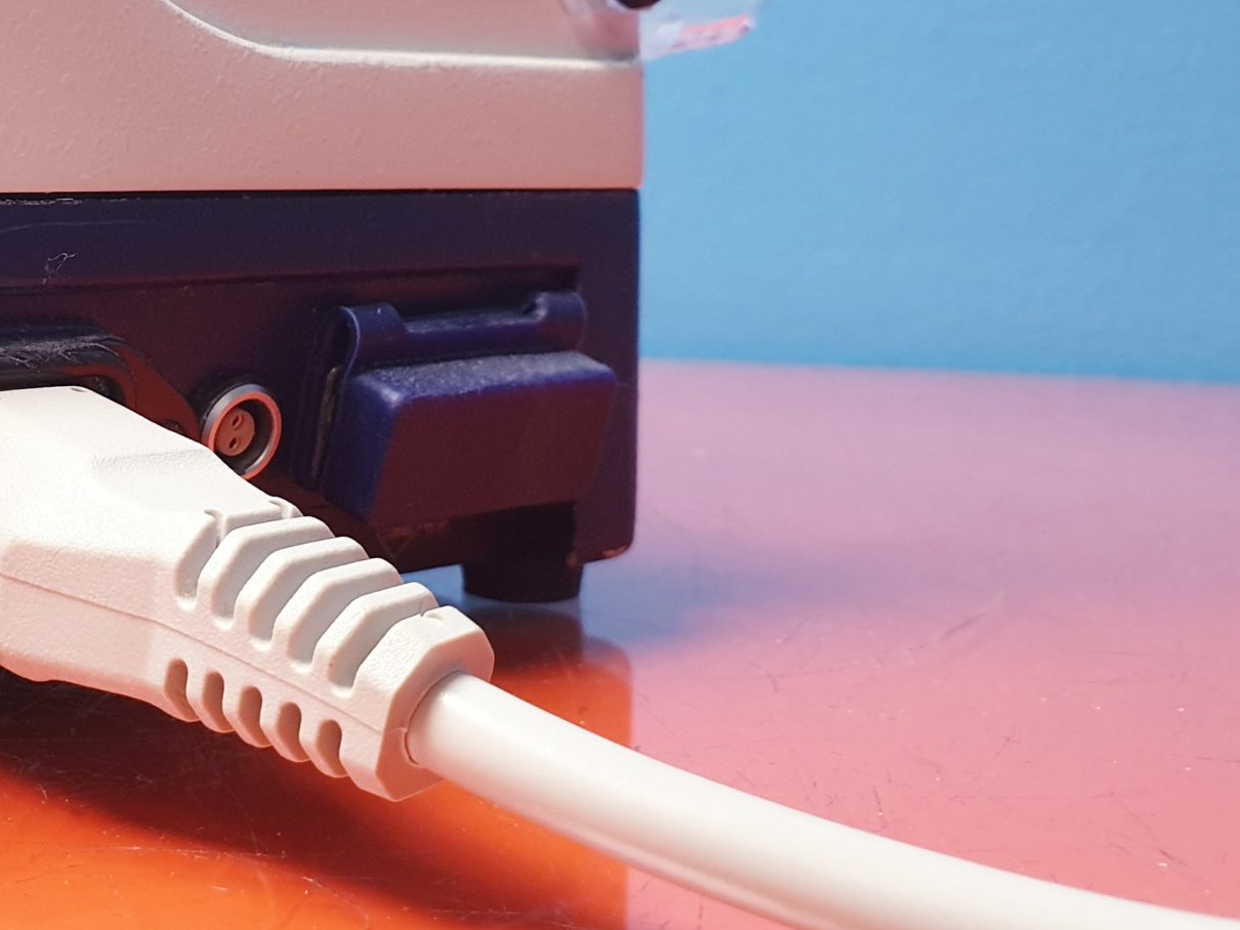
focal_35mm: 55
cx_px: -9
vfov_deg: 26.1
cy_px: 185
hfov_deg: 32.1
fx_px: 1971
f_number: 2.4
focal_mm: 4.3
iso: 200
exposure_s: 1/50
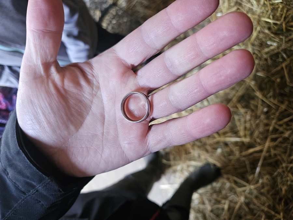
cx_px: 146
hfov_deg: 73.9
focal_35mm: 23
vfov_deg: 58.9
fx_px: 195
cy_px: 110
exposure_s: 1/50
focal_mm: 5.4
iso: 640
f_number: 1.8
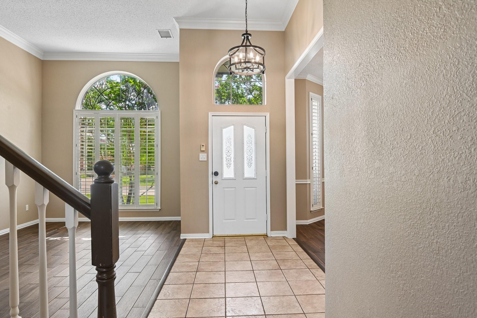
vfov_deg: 57.2
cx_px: 238
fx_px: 291
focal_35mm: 22
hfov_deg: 78.6
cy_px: 159
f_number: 8
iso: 400
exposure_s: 1/50
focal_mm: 22
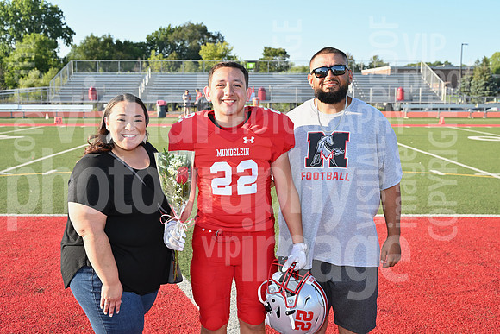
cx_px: 250
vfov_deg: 32.6
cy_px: 167
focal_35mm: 41
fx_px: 570
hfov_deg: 47.4
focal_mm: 41
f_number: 5.6
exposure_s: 1/200
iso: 125
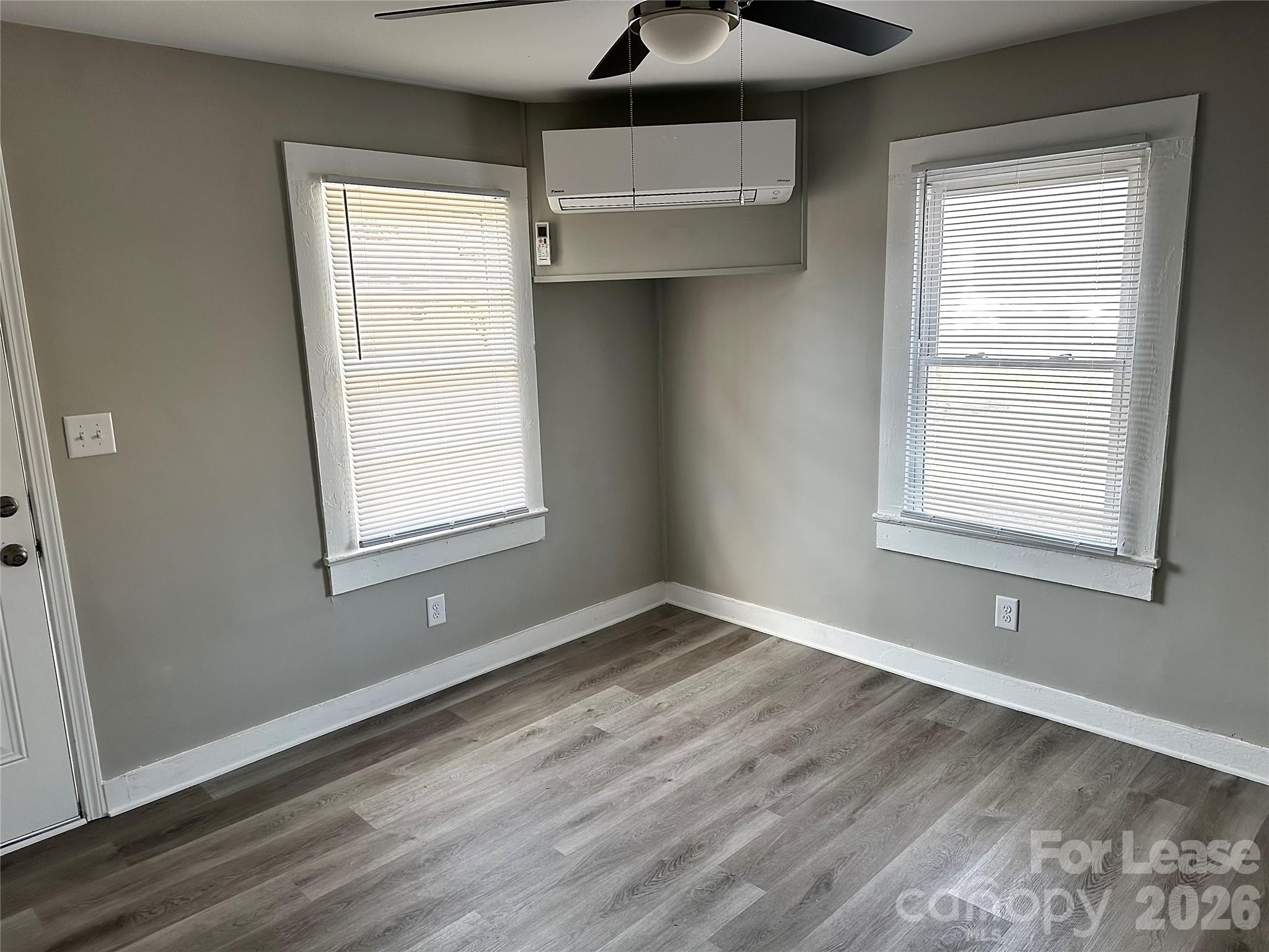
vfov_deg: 56.8
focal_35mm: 24
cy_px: 476
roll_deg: +1.6
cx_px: 634
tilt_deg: -11.3
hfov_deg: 71.6
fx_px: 880
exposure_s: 1/165
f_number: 1.78
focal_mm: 6.86
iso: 80
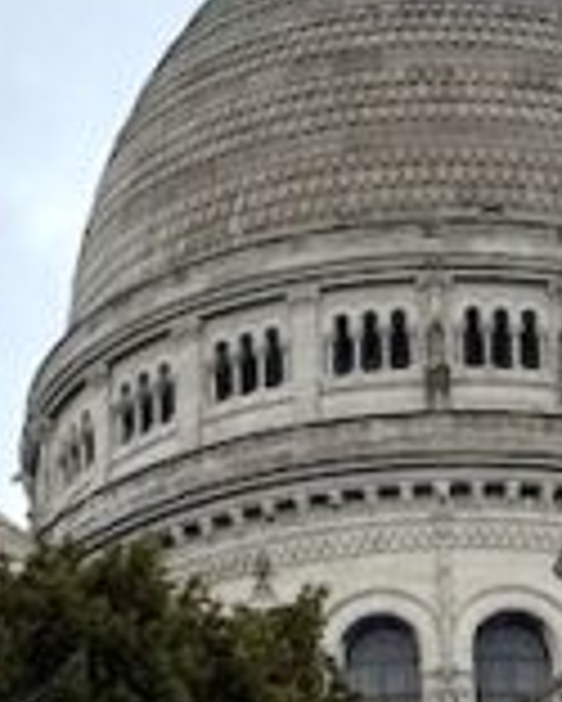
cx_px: 580
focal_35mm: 308
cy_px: 734
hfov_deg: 5.0
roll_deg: +2.9
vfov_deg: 6.3
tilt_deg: +24.0
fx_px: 6397
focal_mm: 6.76
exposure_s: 1/4608
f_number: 1.78
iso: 64
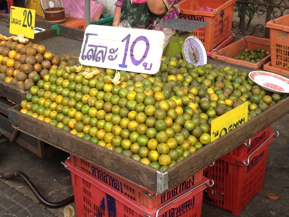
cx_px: 98
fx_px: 534
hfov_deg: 30.1
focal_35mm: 64
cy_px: 49
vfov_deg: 22.7
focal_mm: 4.28
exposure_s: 1/120
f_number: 2.4
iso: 80
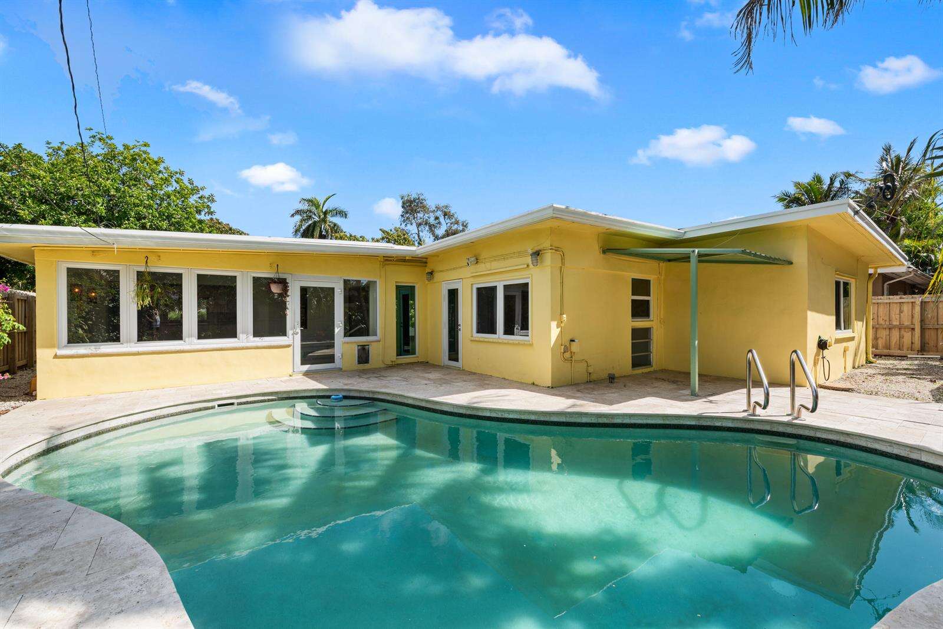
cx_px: 472
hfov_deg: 104.2
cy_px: 314
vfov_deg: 81.2
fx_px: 367
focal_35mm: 14
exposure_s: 1/100
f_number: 13
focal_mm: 14
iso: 100
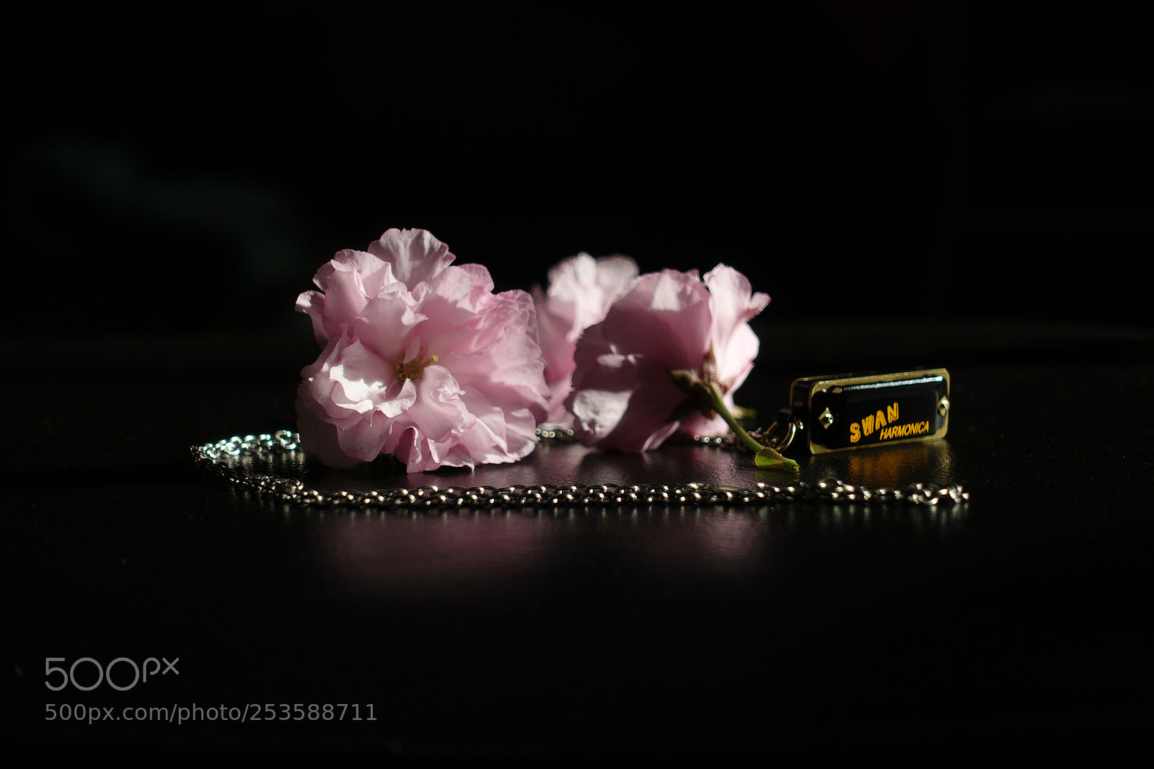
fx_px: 2243
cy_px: 384
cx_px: 577
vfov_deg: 19.4
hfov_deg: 28.8
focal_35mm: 70
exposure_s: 1/500
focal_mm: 25.7
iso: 125
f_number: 3.5
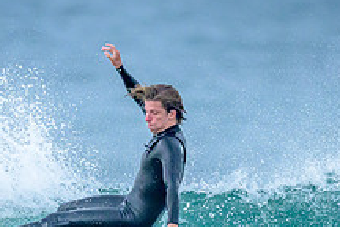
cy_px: 203
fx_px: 23921
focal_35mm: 2533
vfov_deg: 0.5
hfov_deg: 0.8
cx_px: 119
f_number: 6.3
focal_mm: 800
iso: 2800
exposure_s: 1/3200
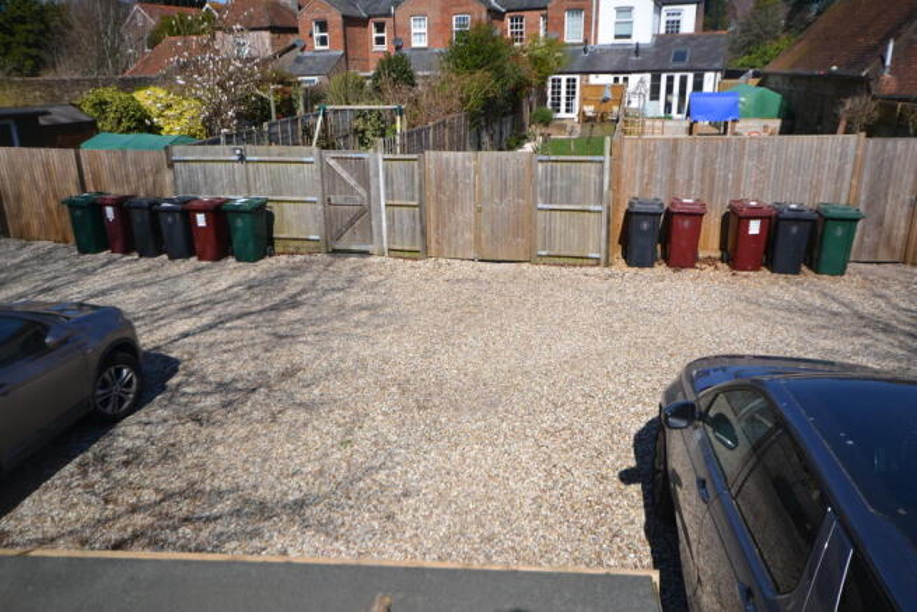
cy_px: 306
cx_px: 458
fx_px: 764
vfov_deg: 43.6
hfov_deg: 61.9
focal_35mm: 30
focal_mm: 20
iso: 100
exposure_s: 1/320
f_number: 9
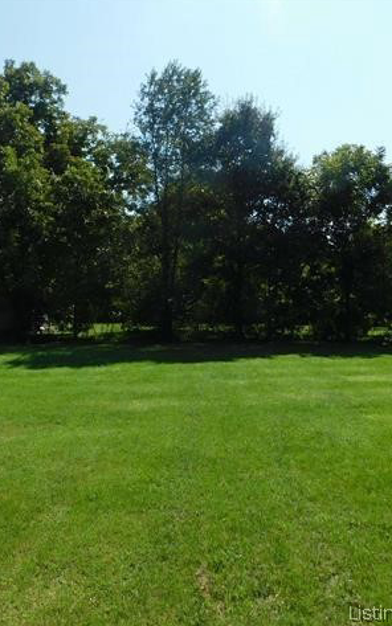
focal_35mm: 33
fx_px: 564
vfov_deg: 58.1
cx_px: 183
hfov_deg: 38.3
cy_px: 310
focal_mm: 4
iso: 125
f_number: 6
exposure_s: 1/400
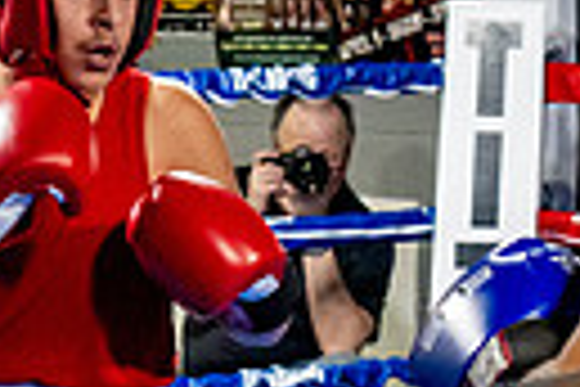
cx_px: 463
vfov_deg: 5.9
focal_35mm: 230
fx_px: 3705
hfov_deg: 8.9
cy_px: 466
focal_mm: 34
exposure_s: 1/800
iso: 5000
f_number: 2.8
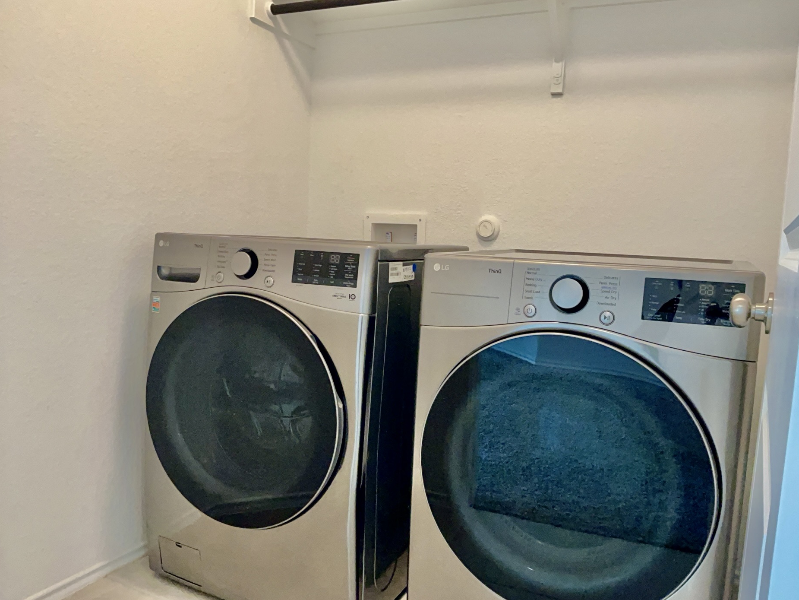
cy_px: 298
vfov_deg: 49.8
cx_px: 403
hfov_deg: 63.4
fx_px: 646
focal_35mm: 28
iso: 200
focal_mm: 3
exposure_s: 1/100
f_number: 1.8
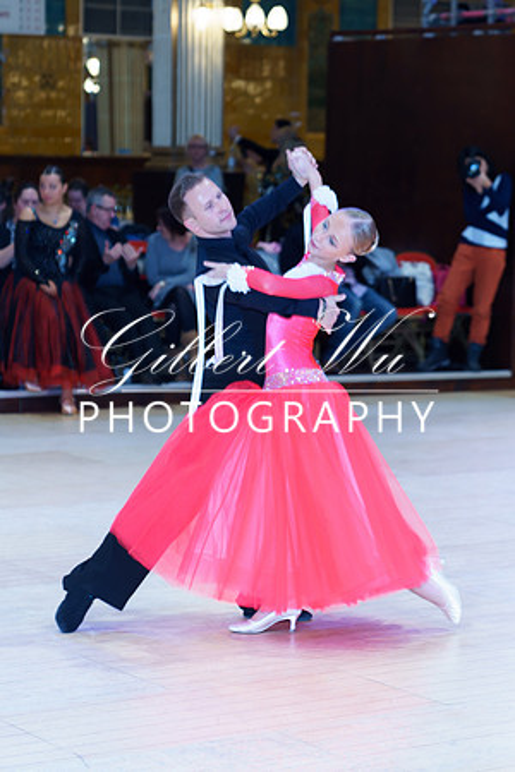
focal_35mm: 105
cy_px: 386
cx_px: 321
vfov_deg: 19.5
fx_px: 2253
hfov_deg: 13.0
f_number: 2.8
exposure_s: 1/60
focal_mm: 70
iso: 400
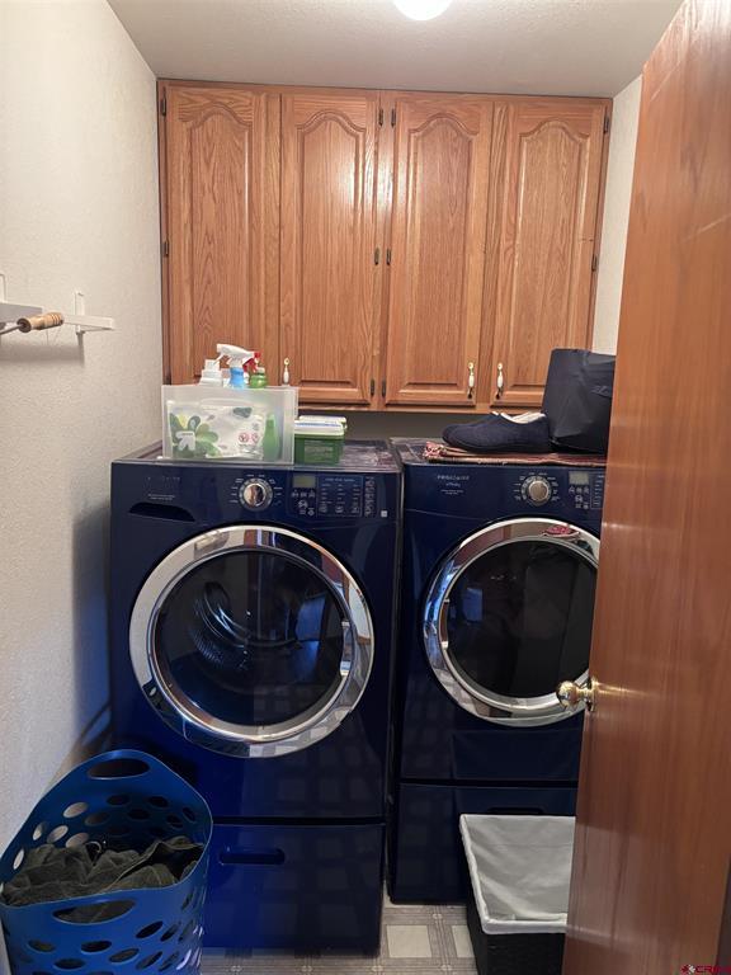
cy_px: 488
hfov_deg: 53.1
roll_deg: -2.9
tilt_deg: -10.2
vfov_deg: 67.3
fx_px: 732
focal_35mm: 26
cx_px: 366
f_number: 1.6
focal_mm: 5.96
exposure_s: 1/40
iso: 400
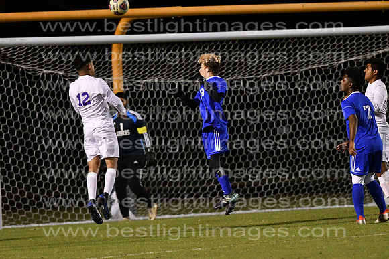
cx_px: 194
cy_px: 130
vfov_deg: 3.1
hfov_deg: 4.6
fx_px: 4863
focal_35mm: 450
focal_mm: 300
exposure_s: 1/800
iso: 10000
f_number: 3.5
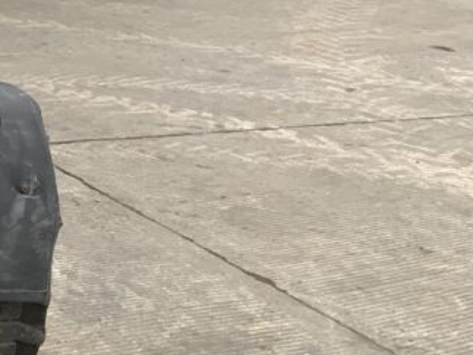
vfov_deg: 16.0
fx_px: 1257
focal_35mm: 92
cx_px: -239
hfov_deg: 18.8
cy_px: 82
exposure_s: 1/234
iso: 16
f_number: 1.8
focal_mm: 3
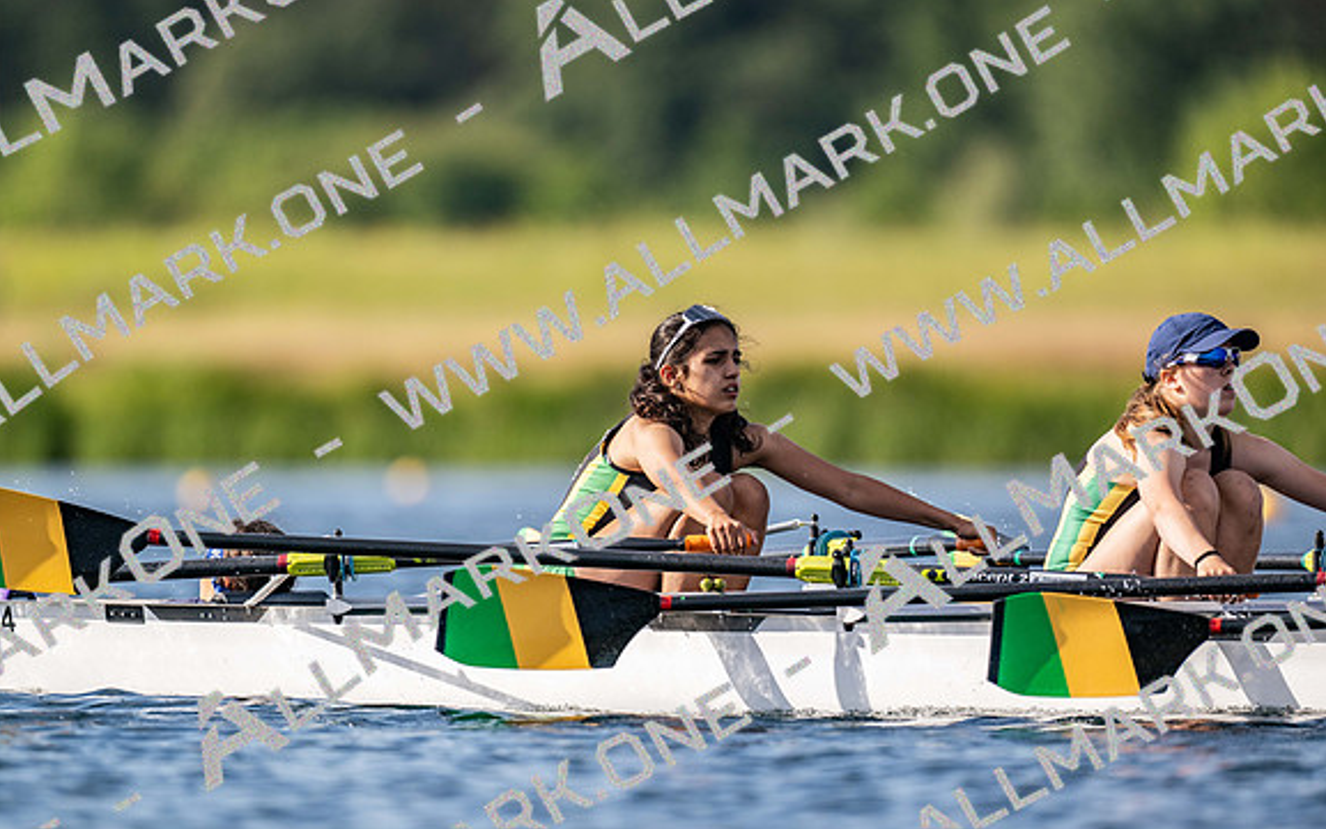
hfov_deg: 3.4
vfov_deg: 2.1
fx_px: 22195
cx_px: 662
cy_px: 436
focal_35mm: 614
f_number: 4
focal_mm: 600
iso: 320
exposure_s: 1/2500
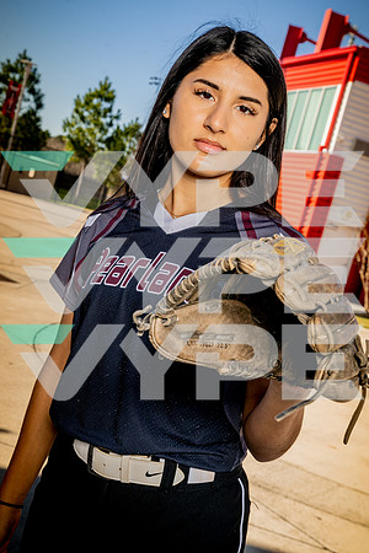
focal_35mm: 52
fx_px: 799
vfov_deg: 38.2
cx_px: 184
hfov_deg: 26.0
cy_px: 276
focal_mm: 52
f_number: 10
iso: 125
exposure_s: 1/250
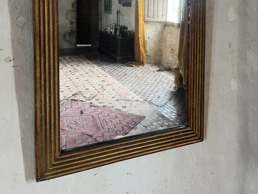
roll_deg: +2.2
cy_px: 29
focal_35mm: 35
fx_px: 261
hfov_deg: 52.6
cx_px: 129
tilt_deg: -0.2
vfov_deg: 38.6
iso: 125
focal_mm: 5.1
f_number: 1.6
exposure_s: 1/61
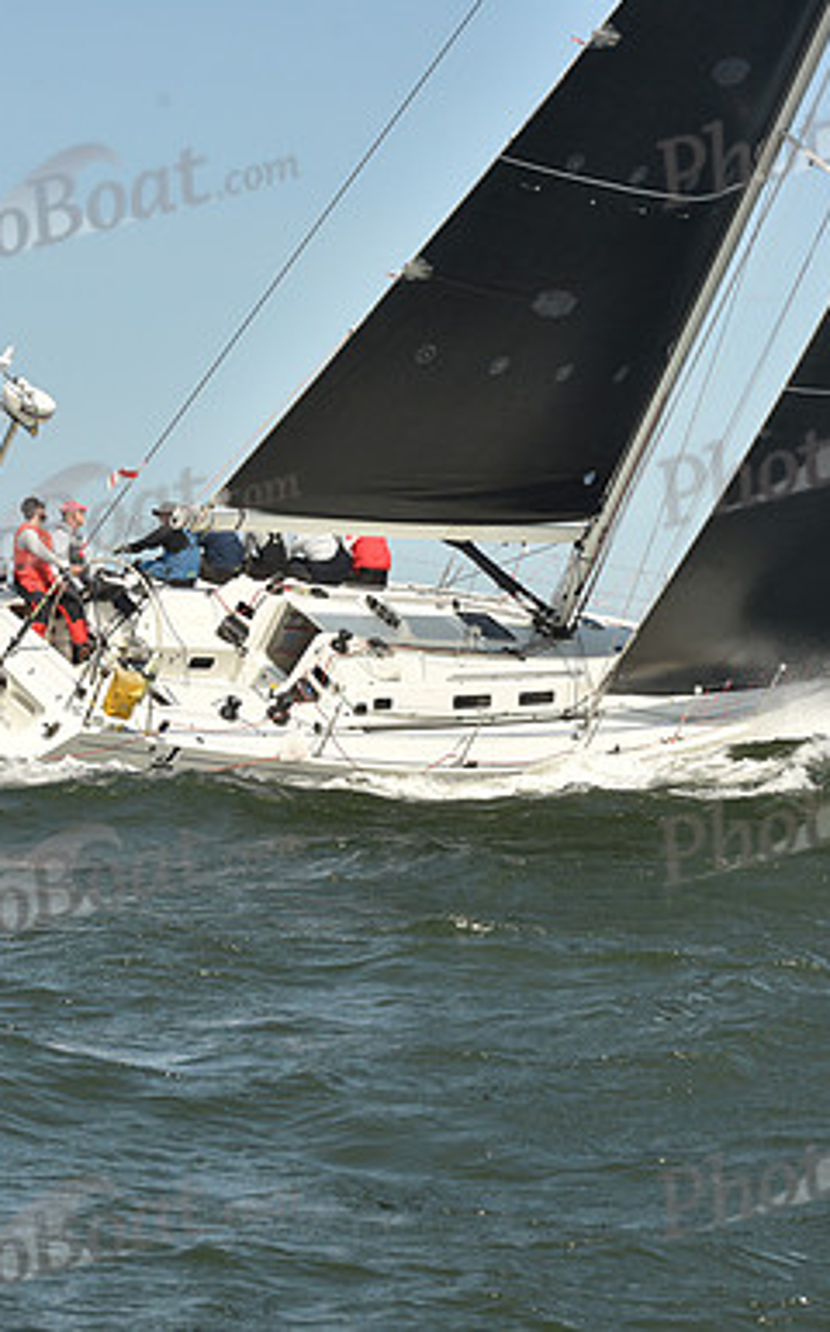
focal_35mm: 126
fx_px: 4569
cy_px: 666
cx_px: 481
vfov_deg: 16.6
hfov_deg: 10.4
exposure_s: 1/800
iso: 250
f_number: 9
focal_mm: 82
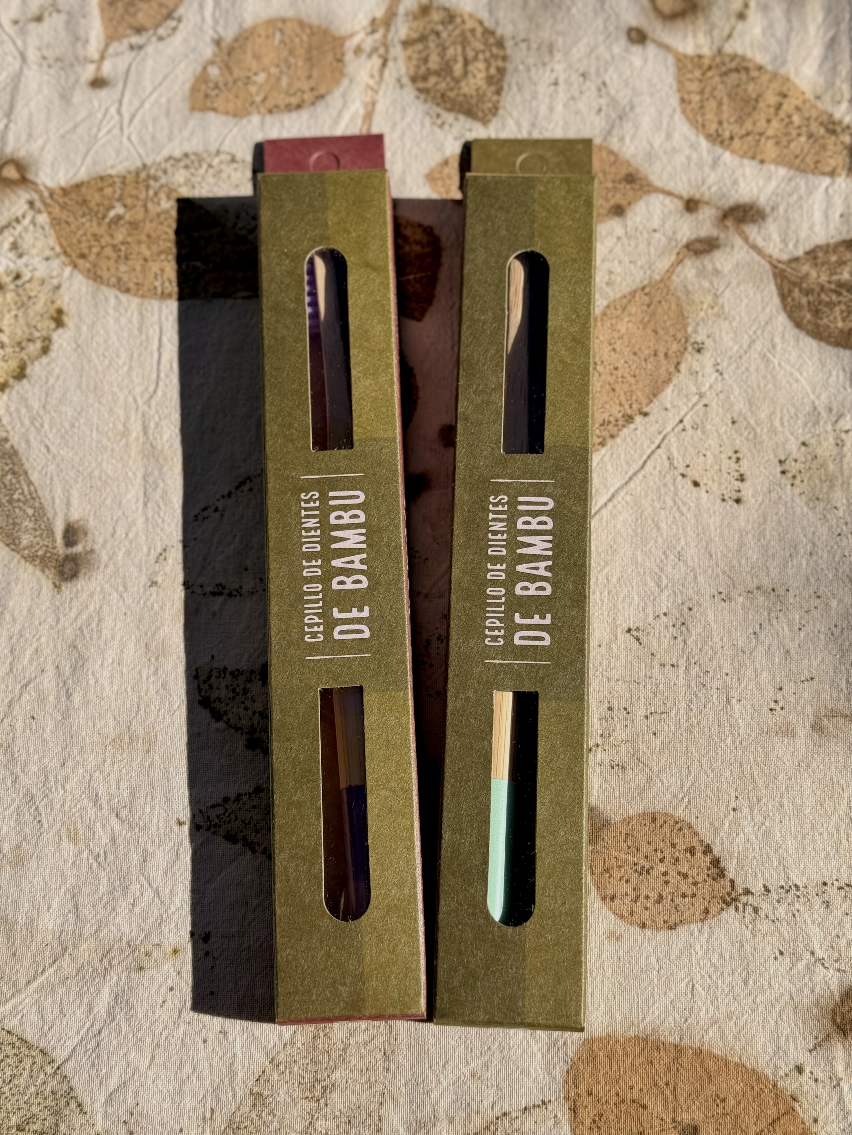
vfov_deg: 39.7
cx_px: 426
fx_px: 1575
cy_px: 568
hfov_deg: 30.3
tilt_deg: -73.9
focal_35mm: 48
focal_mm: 6.76
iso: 80
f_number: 1.78
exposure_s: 1/3891
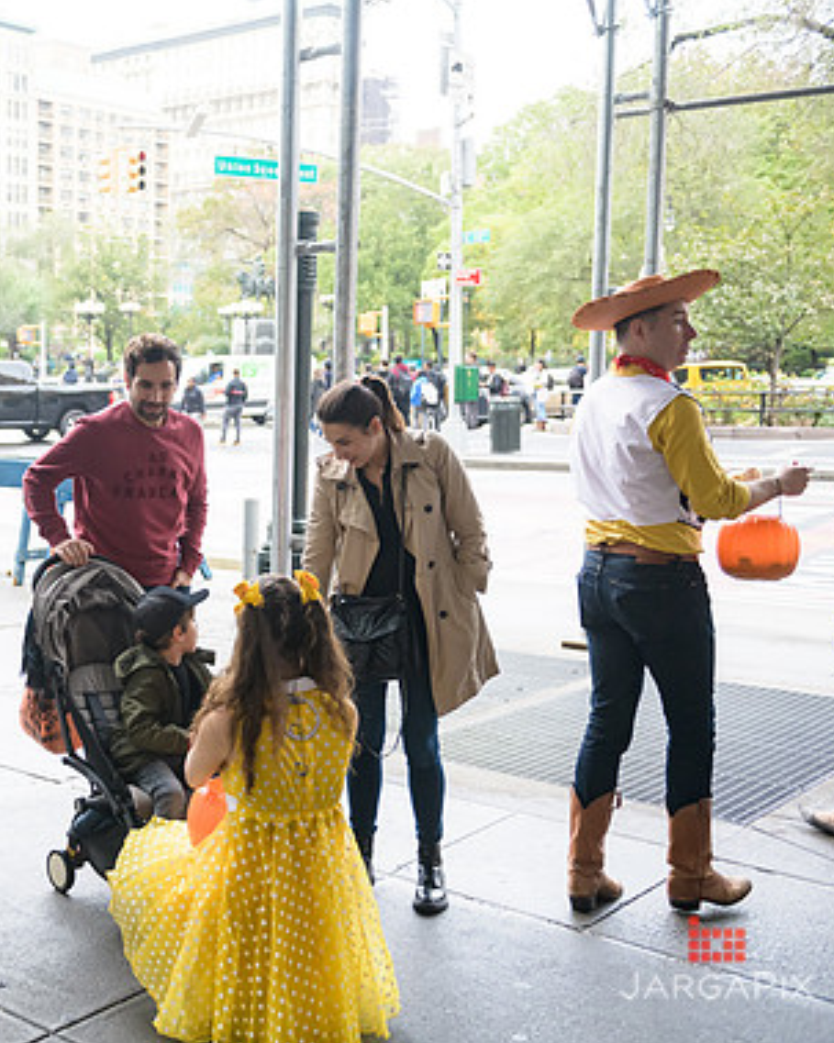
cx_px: 85
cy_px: 527
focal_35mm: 46
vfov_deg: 40.3
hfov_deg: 31.2
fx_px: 1420
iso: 800
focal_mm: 32
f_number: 3.2
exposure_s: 1/500
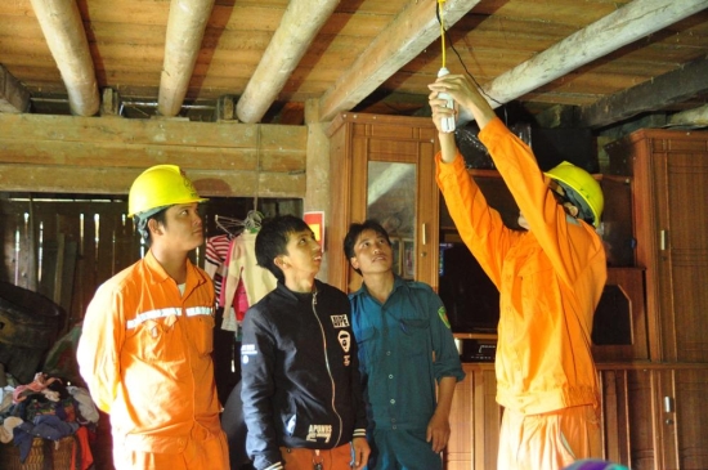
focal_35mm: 46
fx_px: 913
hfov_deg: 42.4
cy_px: 235
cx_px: 354
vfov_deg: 28.9
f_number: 2.8
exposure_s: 1/30
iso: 3200
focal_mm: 31
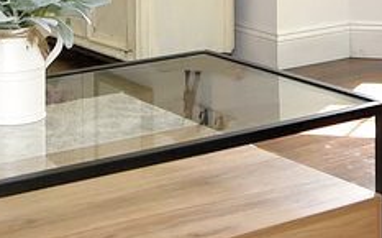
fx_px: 957
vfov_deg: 12.6
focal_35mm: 92
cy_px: -222
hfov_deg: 22.3
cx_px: 70
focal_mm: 14
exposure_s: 1/100
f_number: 6.3
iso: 640
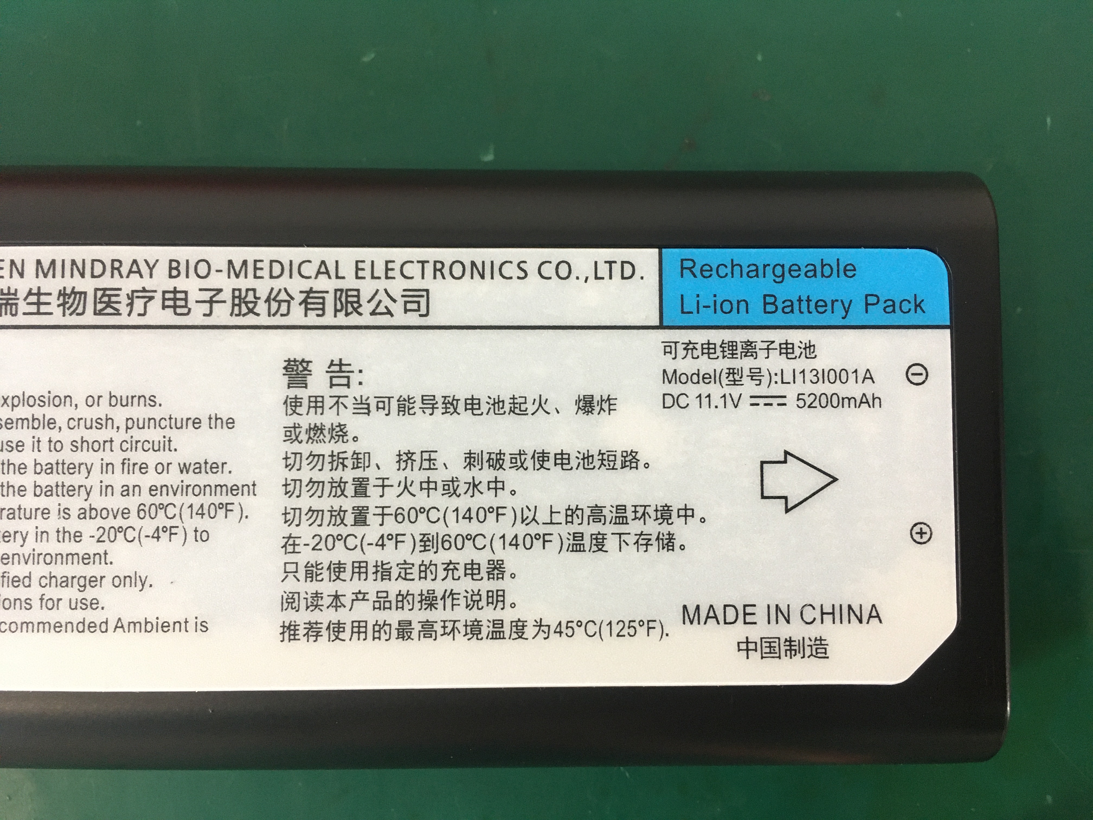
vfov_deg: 48.2
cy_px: 410
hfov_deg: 61.7
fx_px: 916
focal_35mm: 29
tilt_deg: -84.8
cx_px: 546
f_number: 2.2
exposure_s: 1/33
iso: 250
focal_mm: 4.15
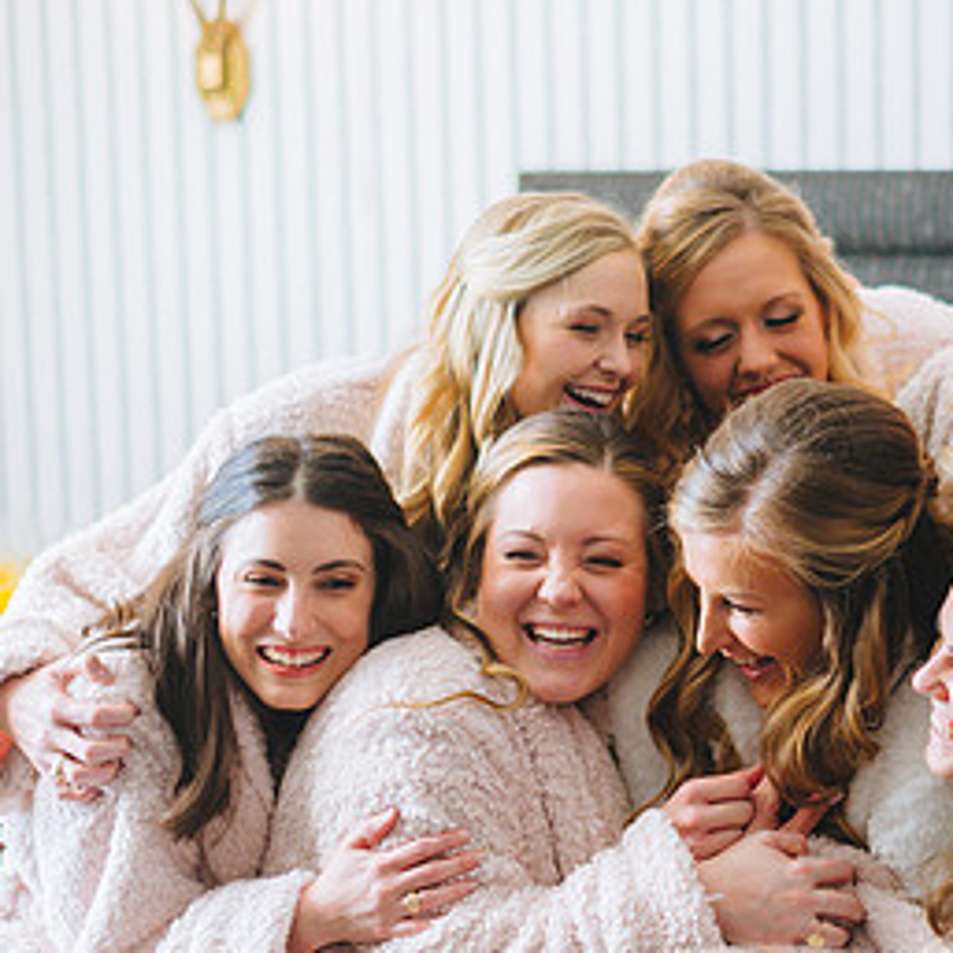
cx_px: 797
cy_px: 611
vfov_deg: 16.6
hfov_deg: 16.4
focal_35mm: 105
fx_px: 3270
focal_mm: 50
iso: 800
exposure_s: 1/400
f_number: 2
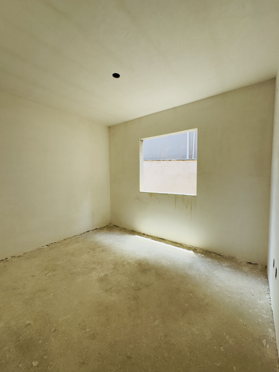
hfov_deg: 85.7
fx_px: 150
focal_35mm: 14
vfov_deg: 102.1
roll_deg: +0.4
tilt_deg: -3.6
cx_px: 140
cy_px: 186
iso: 40
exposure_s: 1/147
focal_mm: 2.22
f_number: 2.2
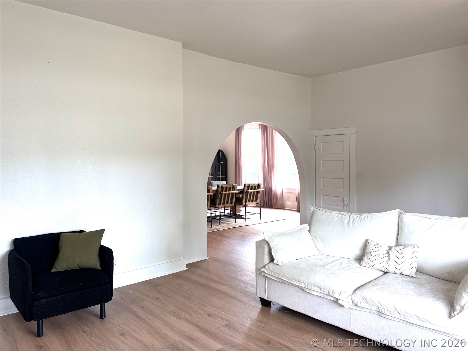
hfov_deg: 67.3
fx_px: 352
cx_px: 234
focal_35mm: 26
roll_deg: -0.2
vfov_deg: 53.1
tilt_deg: -1.7
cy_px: 176
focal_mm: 5.7
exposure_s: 1/120
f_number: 1.5
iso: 40
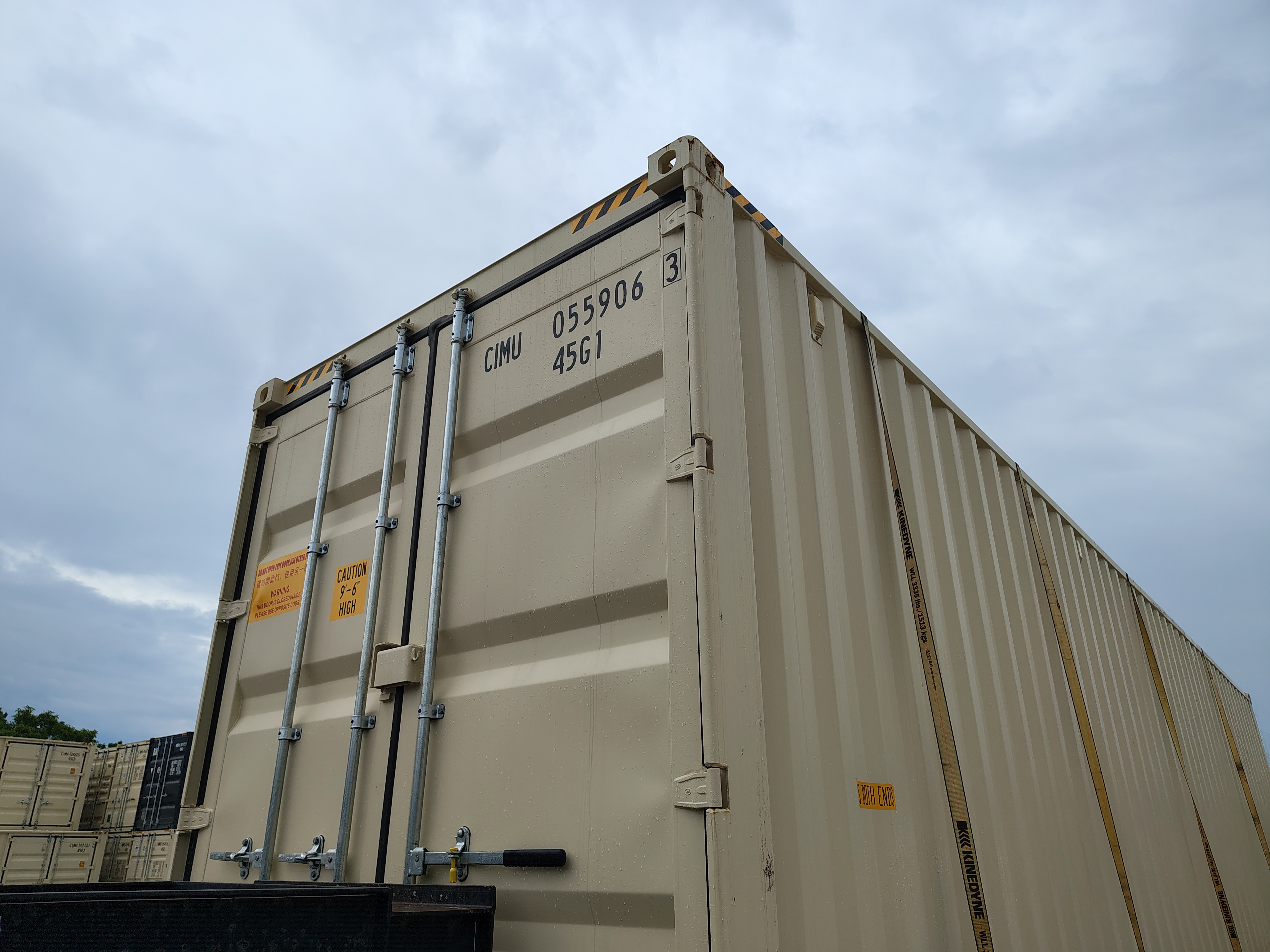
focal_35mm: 24
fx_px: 881
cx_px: 635
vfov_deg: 56.8
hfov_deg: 71.6
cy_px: 476
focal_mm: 5.56
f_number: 1.8
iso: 100
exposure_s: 1/2349
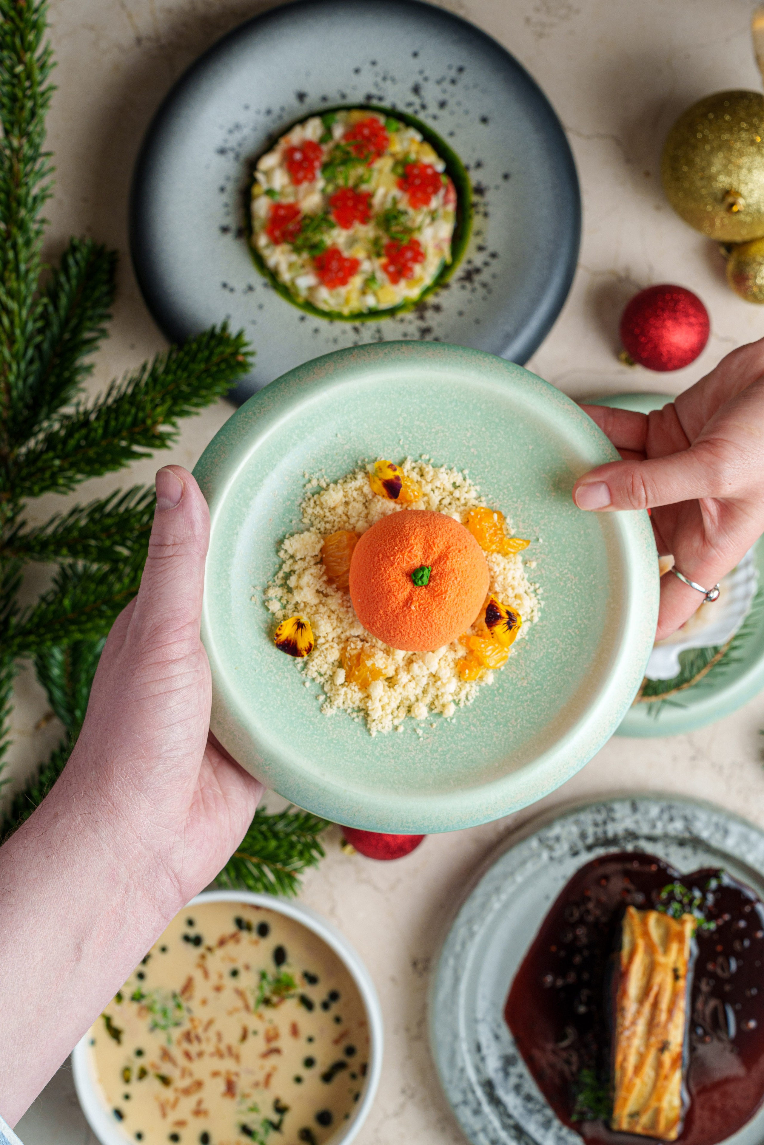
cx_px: 382
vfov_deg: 31.9
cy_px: 572
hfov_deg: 21.6
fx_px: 2005
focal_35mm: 63
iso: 320
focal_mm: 63
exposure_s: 1/250
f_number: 10
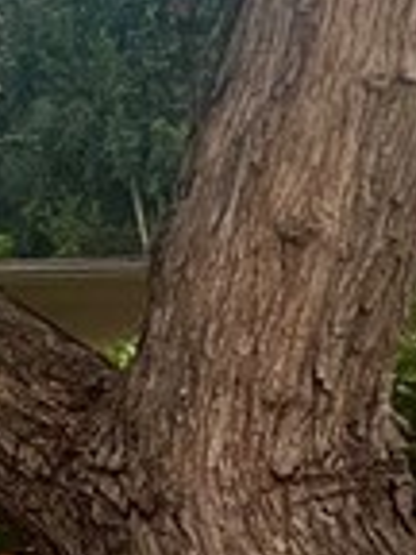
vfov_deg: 10.5
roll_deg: +2.0
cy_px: 628
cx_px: 212
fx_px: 2964
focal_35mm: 185
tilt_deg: -1.7
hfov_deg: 8.0
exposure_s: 1/60
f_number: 1.8
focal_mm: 4.25
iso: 400
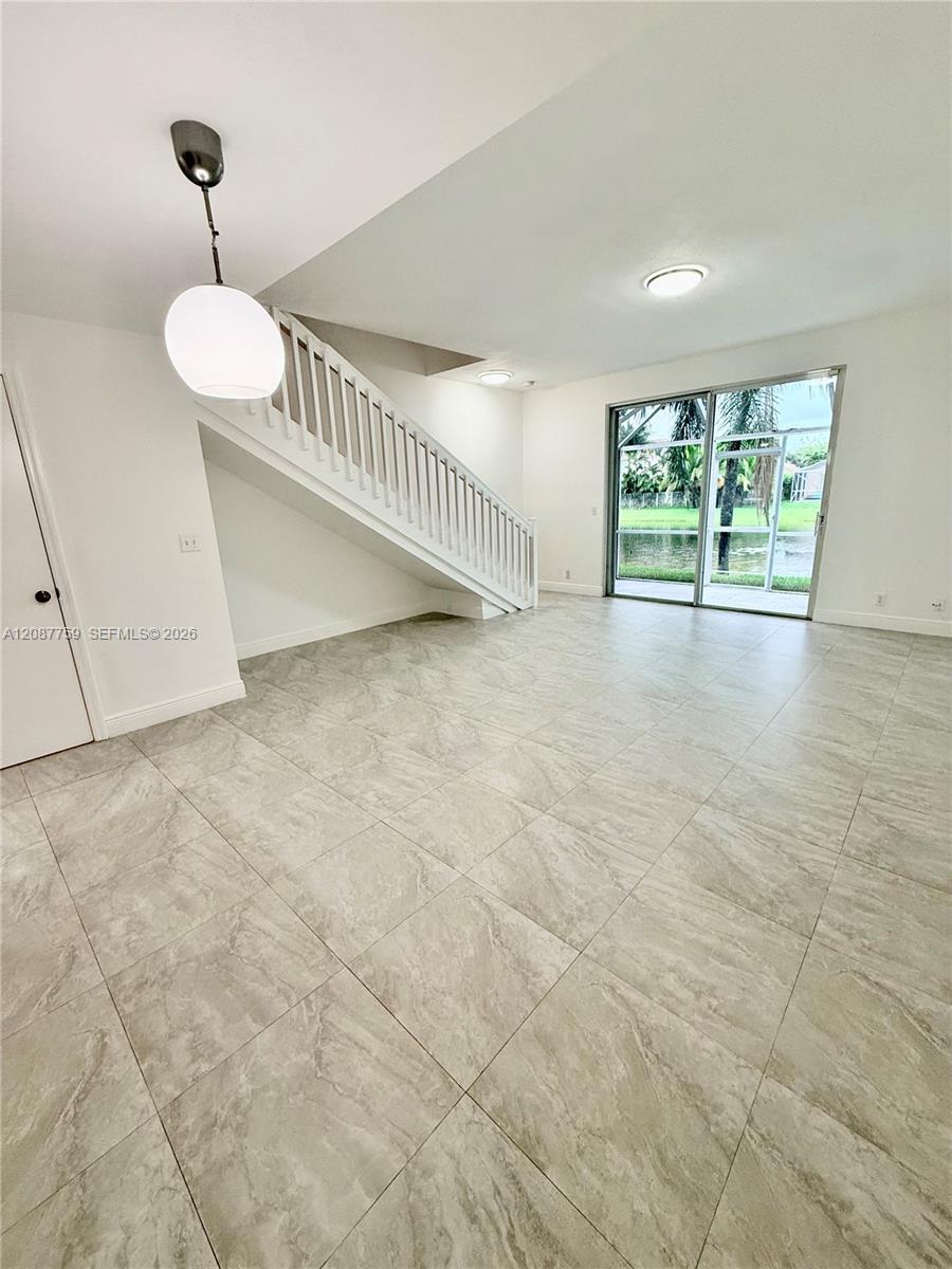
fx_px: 513
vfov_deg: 102.1
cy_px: 634
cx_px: 476
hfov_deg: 85.7
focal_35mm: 14
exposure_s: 1/120
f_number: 2.2
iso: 160
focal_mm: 2.22
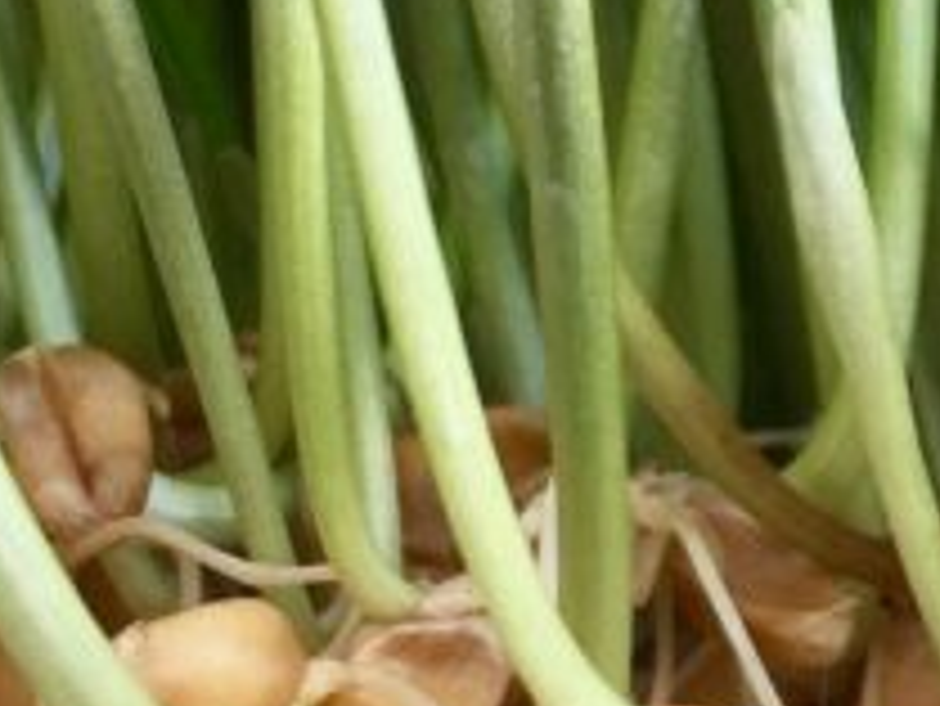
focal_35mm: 142
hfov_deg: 12.6
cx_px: 1696
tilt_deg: -15.9
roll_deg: -0.4
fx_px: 3858
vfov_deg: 10.4
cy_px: 549
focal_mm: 4.15
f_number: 2.2
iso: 40
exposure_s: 1/120
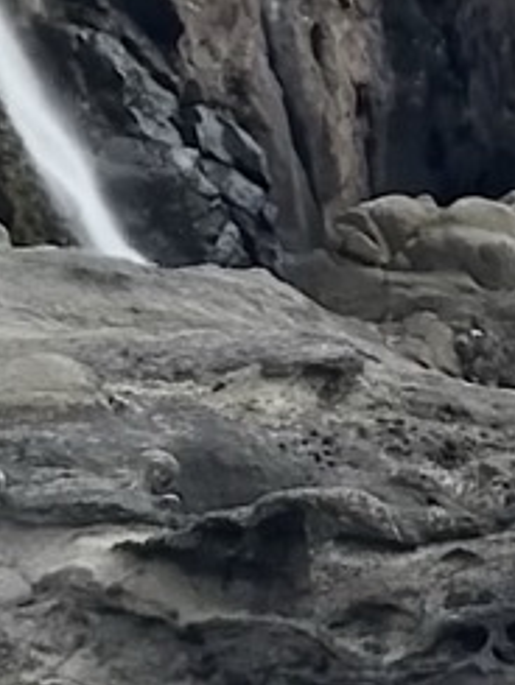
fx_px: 4975
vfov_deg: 7.9
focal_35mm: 251
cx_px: 606
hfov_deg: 5.9
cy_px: 151
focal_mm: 6.86
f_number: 1.78
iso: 64
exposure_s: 1/1565
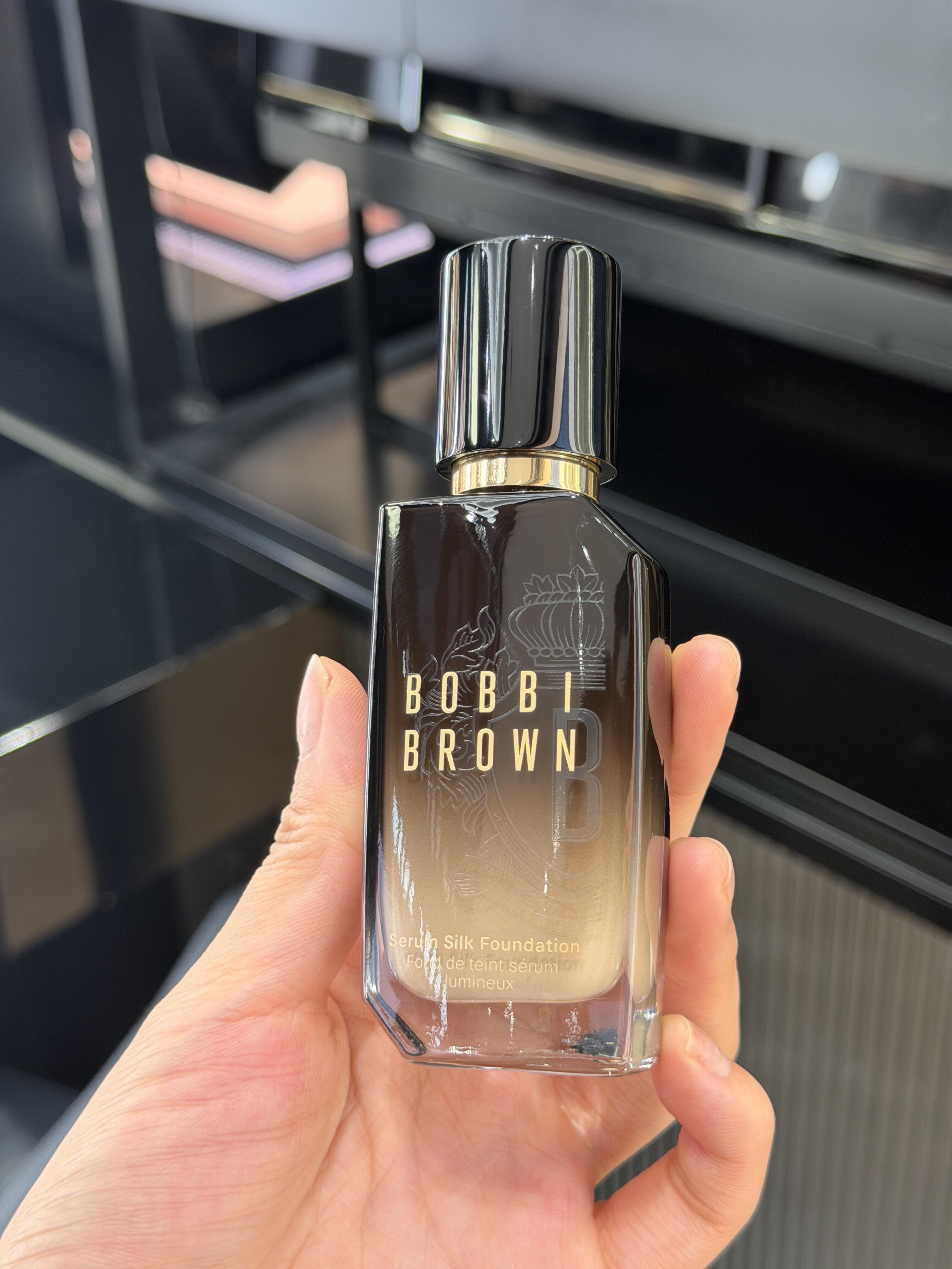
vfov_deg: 39.7
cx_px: 476
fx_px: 1760
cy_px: 634
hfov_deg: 30.3
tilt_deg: -30.6
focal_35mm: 48
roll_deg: +1.5
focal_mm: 6.76
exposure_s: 1/60
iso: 125
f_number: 1.78
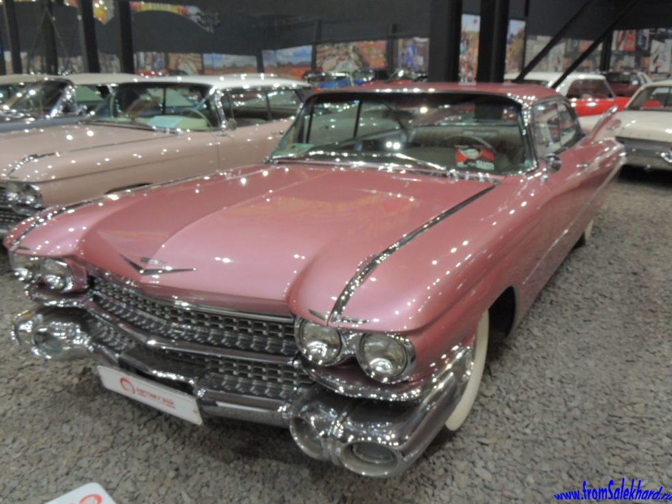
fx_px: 602
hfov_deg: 58.3
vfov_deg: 45.4
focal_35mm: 31
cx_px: 328
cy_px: 250
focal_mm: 5.3
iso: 400
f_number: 3.1
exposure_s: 1/15
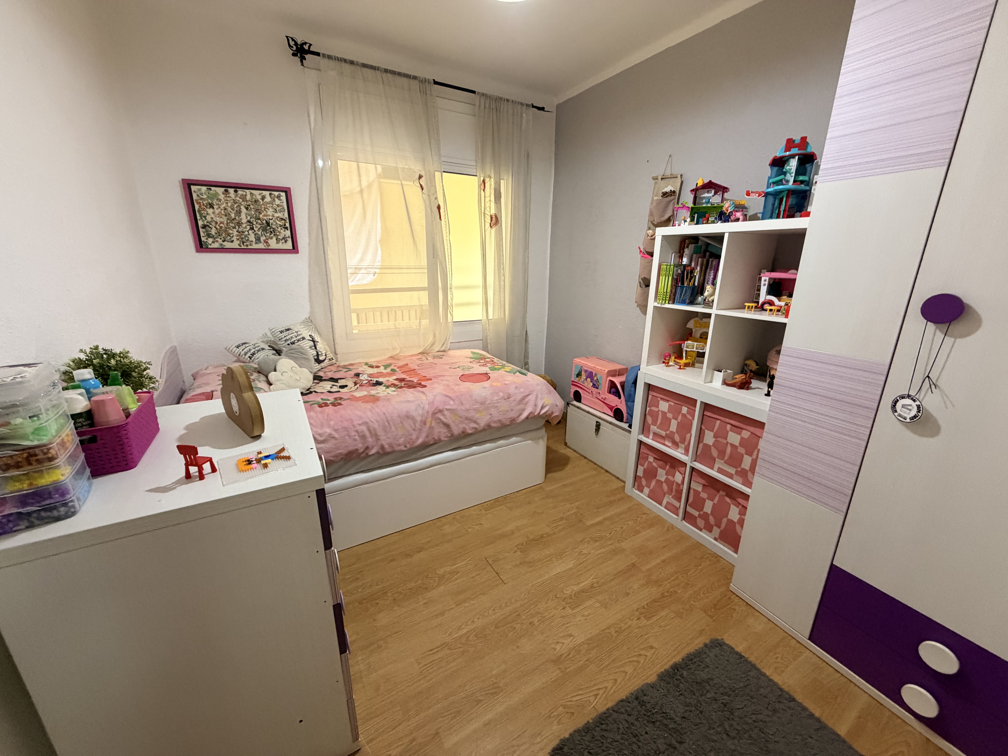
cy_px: 378
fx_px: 408
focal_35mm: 14
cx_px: 504
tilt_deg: -16.3
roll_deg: -1.1
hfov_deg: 102.1
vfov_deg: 85.7
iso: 400
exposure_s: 1/50
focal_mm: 2.22
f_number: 2.2
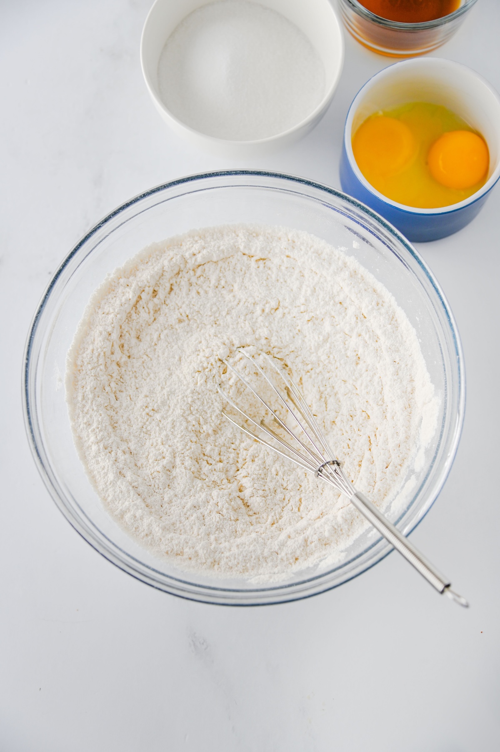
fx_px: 1043
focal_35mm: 50
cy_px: 376
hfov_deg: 27.0
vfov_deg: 39.6
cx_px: 250
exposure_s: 1/125
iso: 160
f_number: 4
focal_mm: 50
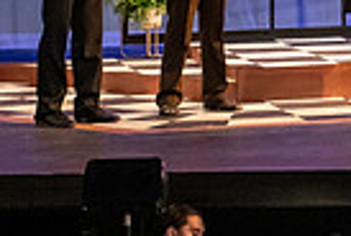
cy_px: -109
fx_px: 2560
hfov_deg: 7.6
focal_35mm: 262
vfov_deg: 5.2
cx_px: 612
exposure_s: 1/200
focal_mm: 62
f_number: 3.2
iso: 4000
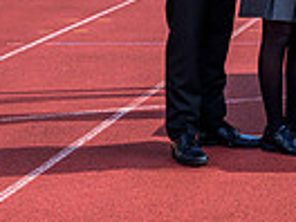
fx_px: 1266
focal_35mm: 148
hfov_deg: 12.1
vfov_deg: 9.5
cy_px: -174
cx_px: 549
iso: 200
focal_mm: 35
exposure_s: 1/125
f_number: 8
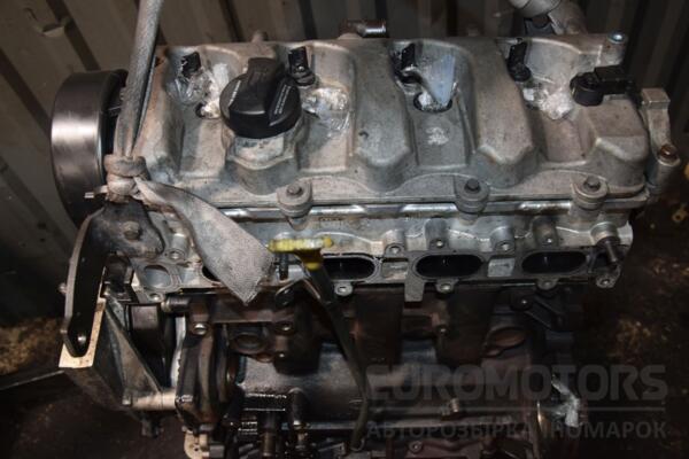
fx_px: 632
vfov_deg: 40.0
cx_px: 344
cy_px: 230
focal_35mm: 33
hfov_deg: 57.2
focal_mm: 22
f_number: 5
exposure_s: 1/60
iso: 800
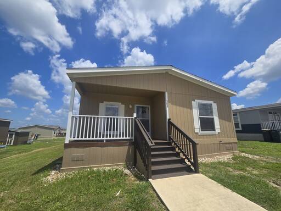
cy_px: 106
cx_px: 140
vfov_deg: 89.9
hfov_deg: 106.2
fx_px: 106
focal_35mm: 13
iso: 50
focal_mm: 2.2
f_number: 2.2
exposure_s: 1/3084
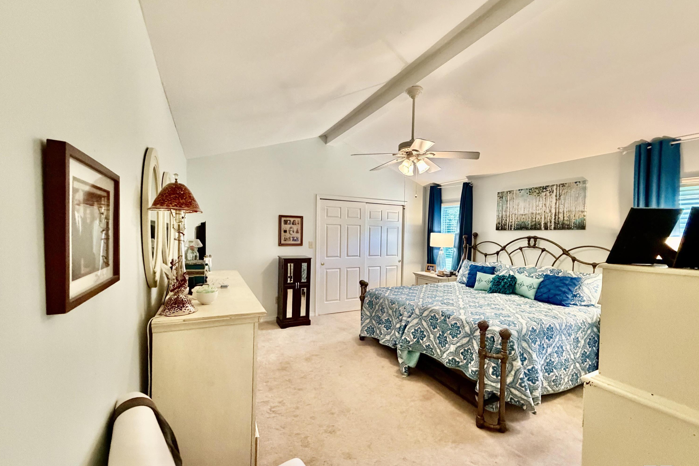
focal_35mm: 15
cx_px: 358
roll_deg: -0.9
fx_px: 291
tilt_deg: -2.6
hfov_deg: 100.4
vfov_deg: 77.3
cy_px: 245
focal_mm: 2.22
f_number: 2.2
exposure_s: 1/60
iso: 500
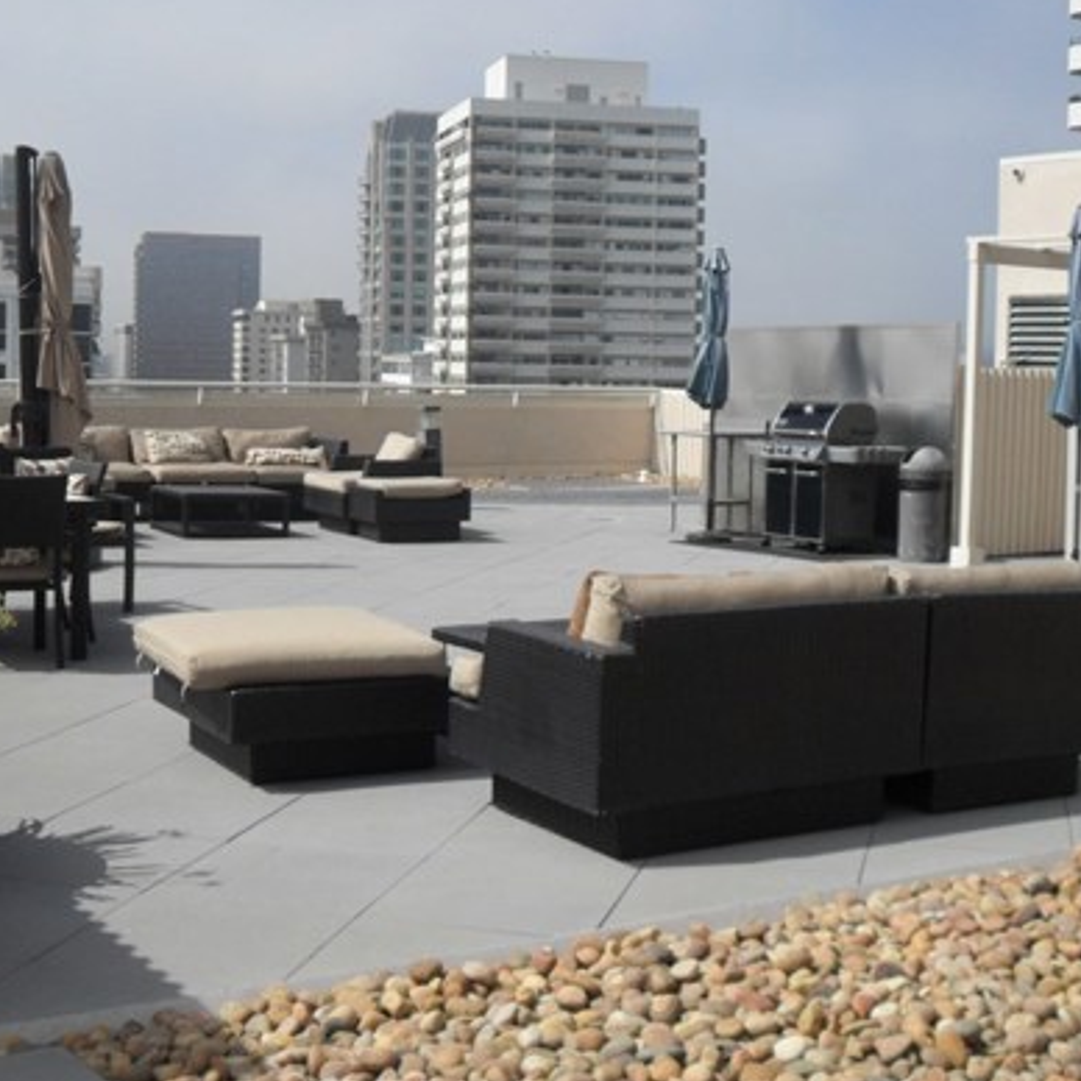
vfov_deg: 33.4
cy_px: 476
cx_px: 510
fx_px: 1802
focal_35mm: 51
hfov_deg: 33.4
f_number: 8.9
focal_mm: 6.2
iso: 100
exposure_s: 1/350
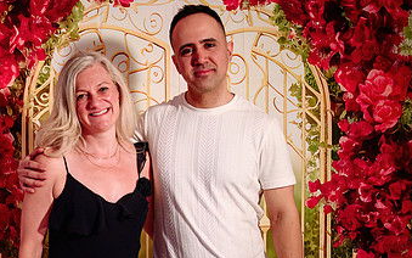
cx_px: 170
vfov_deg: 17.2
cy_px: 223
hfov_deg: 27.4
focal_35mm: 75
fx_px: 842
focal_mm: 43
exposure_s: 1/160
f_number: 3.5
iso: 1250
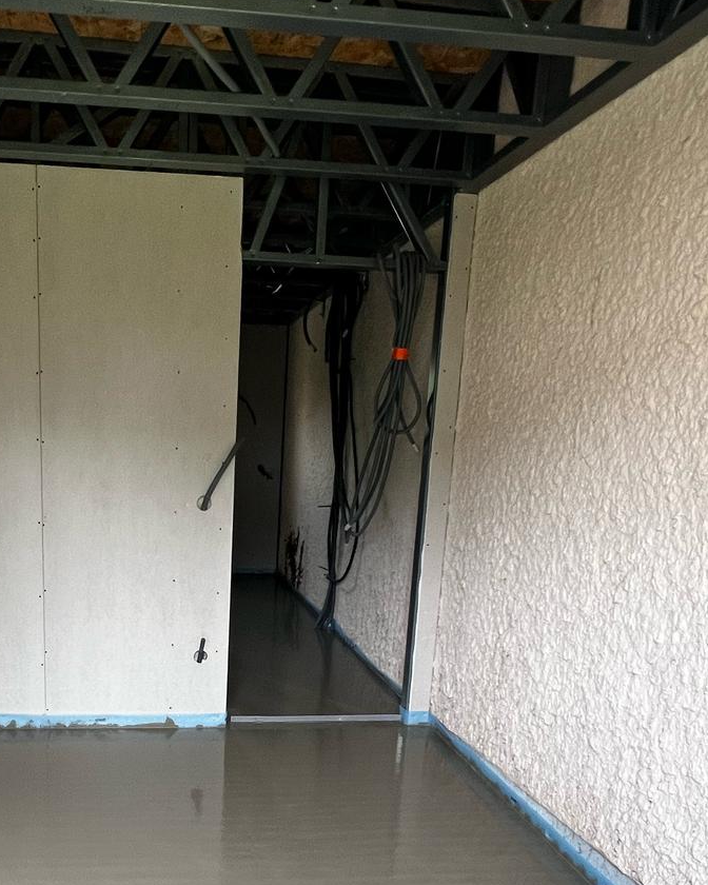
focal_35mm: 29
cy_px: 627
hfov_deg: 48.6
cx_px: 204
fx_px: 760
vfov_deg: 58.3
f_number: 1.8
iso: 160
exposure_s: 1/99
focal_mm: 1.57
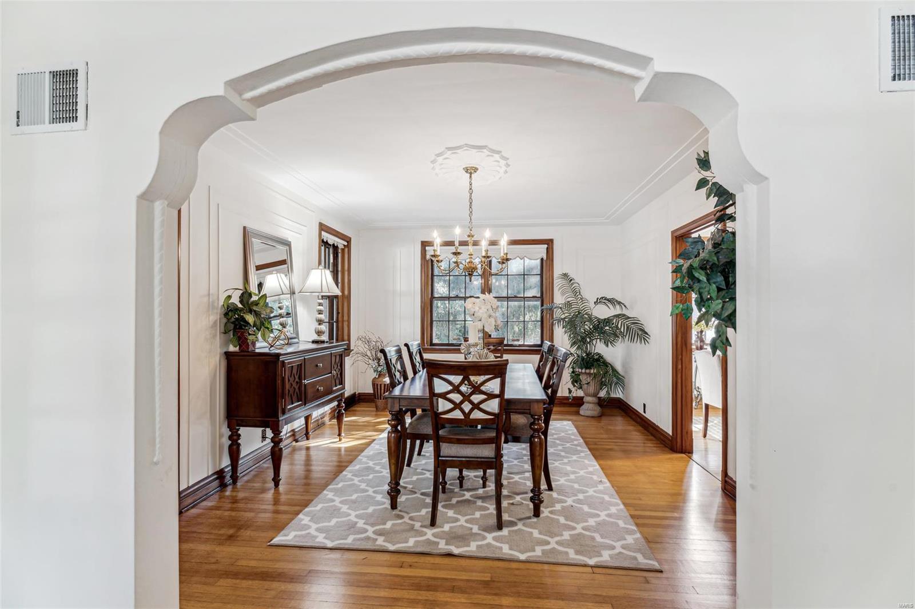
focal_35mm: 17
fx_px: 434
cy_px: 304
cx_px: 458
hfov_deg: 93.0
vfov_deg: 70.1
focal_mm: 17.1
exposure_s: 1/1.25
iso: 100
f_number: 8
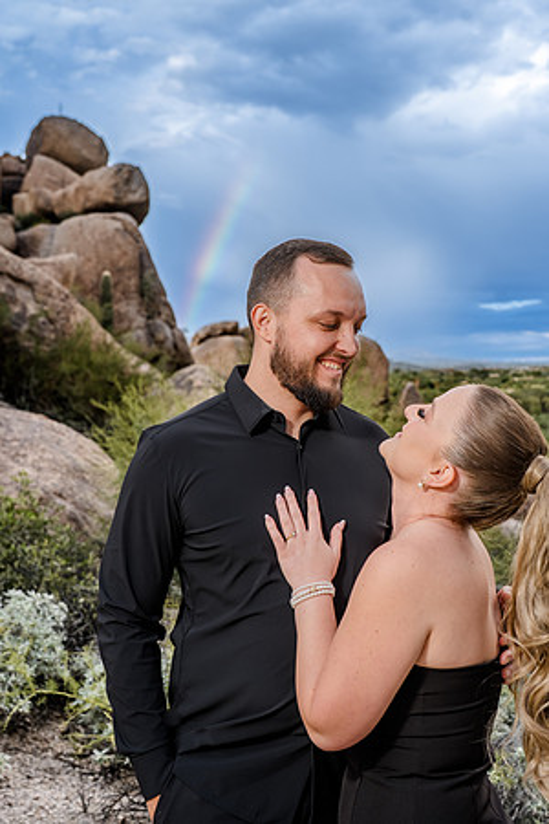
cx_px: 274
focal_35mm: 41
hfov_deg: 32.6
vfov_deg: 47.4
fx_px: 938
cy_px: 412
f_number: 5.6
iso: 200
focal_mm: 41
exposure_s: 1/250
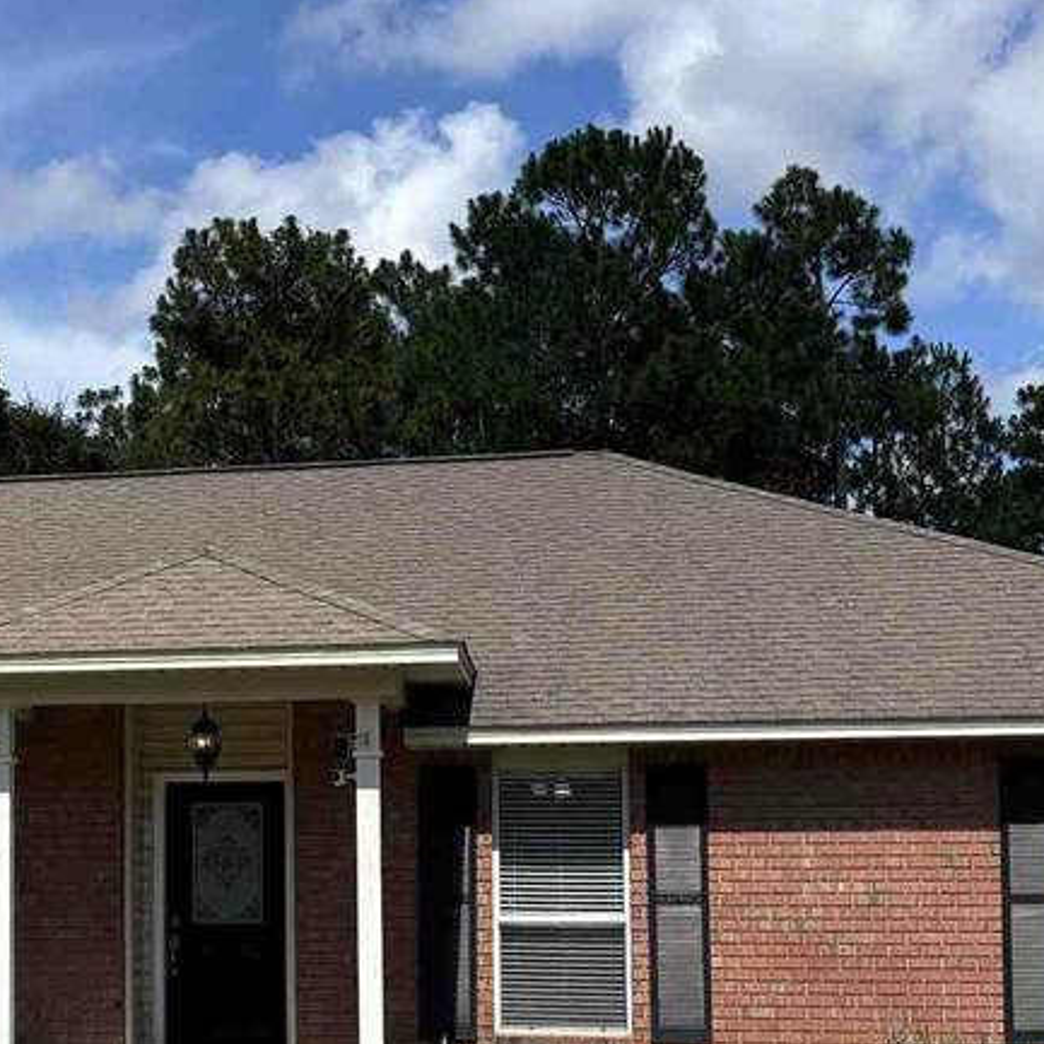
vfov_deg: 25.1
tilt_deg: +2.5
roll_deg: +0.0
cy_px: 786
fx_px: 2320
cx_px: 68
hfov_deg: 24.5
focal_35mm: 68
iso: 50
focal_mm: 5.96
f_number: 1.6
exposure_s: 1/3788
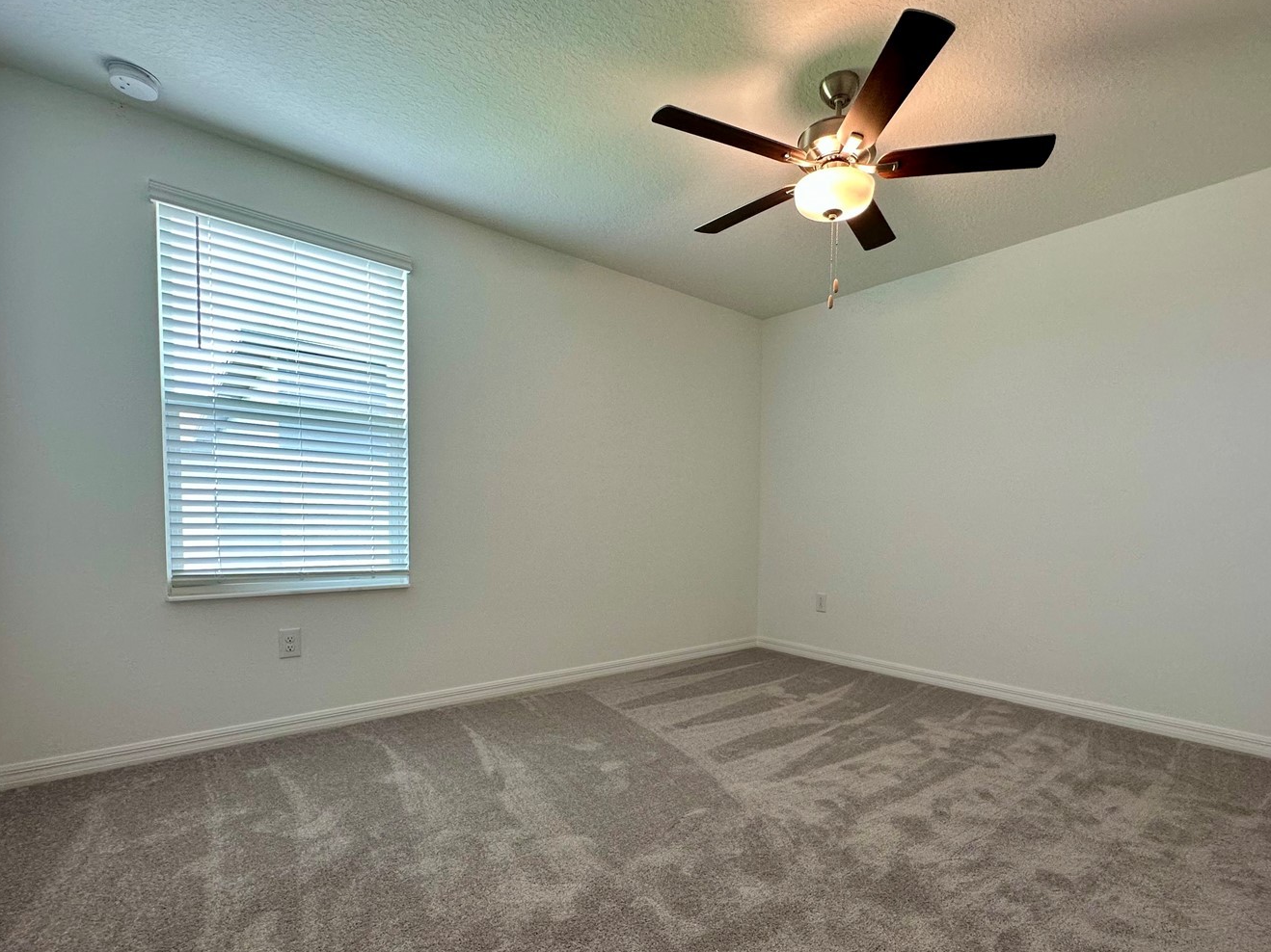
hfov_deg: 91.0
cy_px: 551
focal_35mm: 17
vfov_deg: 74.2
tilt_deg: -3.6
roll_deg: -0.7
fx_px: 624
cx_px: 670
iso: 160
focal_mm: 2.22
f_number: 2.2
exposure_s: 1/120
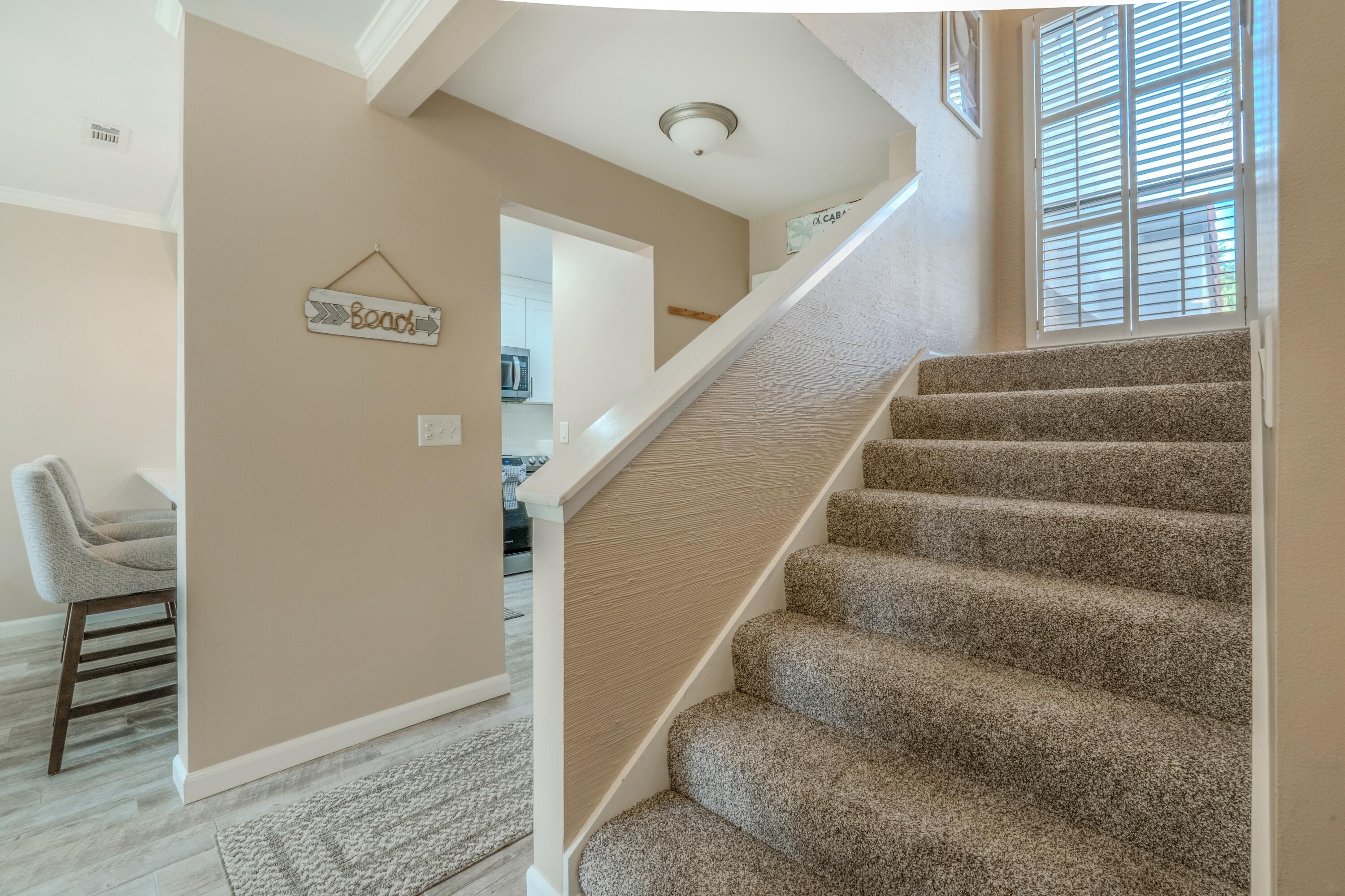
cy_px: 448
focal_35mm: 16
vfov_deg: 72.1
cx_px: 672
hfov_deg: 95.0
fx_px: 616
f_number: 20
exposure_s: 1/25
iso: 800
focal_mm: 16.5
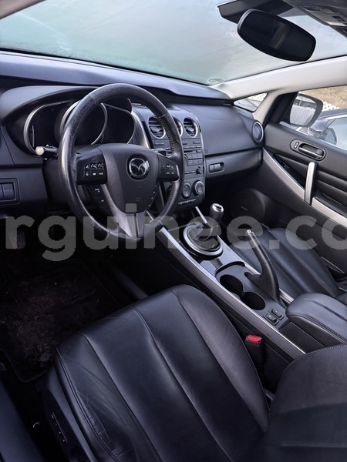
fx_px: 321
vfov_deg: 71.6
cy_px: 231
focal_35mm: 24
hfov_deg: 56.8
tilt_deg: -32.4
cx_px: 174
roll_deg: -20.0
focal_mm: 6.76
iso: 1000
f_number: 1.78
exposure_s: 1/35
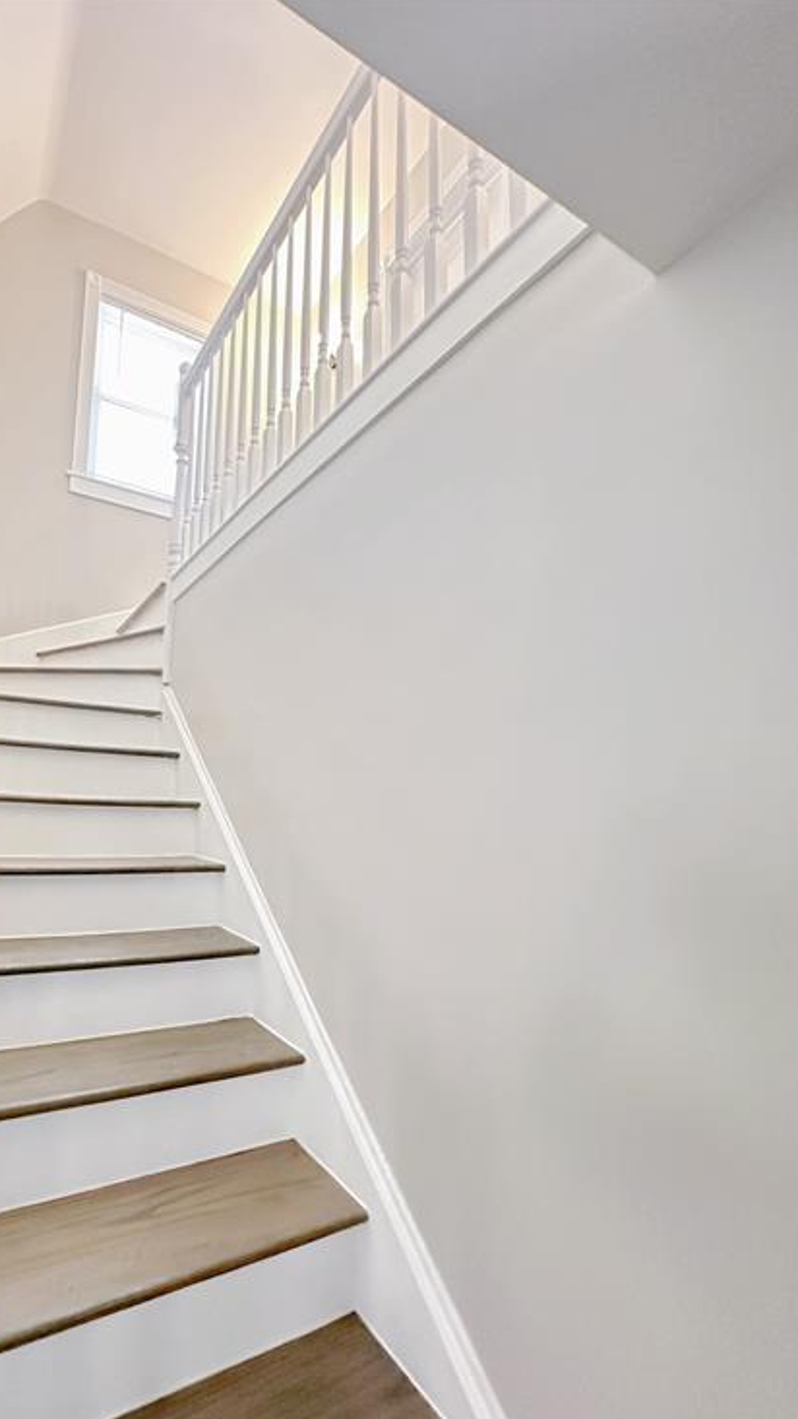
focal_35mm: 16
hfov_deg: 65.0
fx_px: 602
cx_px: 254
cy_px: 741
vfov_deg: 99.3
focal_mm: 2.22
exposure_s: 1/30
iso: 1250
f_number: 2.2
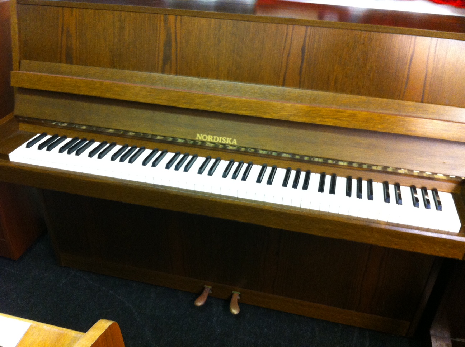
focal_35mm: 35
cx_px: 232
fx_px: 469
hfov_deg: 52.7
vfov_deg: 40.6
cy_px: 174
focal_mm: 3.85
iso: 250
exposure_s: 1/17
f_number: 2.8
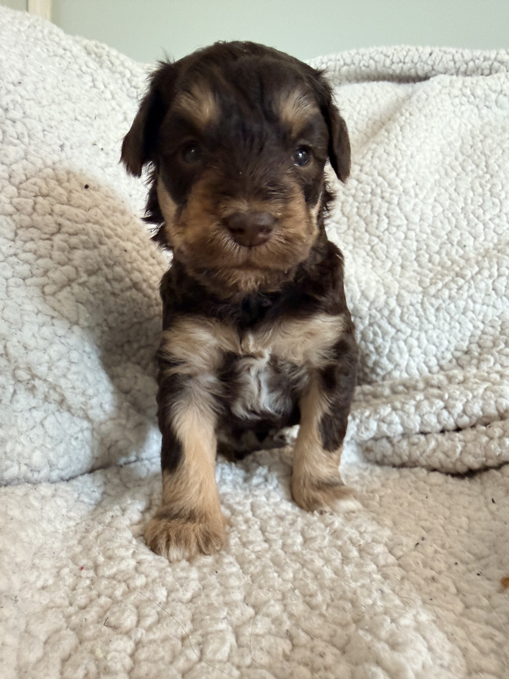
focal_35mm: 24
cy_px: 340
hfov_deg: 56.8
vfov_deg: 71.6
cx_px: 254
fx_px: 471
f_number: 2.2
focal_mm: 2.22
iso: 500
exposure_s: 1/59
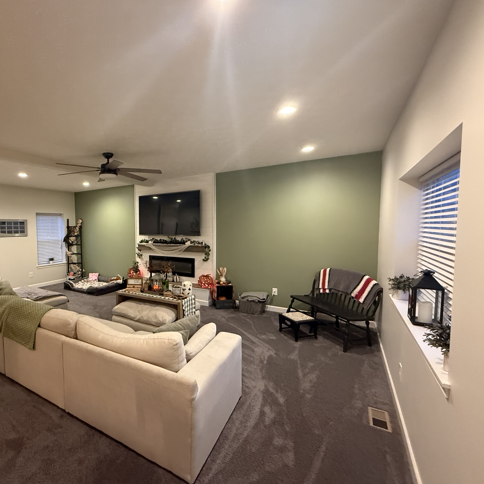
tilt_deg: -3.2
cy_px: 244
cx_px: 162
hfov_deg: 81.2
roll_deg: +1.8
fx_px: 269
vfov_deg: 84.0
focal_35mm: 17
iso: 640
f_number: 2.2
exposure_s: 1/60
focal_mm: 2.22
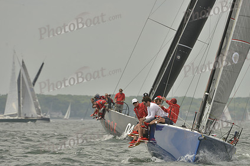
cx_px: 152
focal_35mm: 548
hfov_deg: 3.8
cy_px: 101
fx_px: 3805
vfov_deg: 2.5
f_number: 8
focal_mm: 400
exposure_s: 1/1000
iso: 280
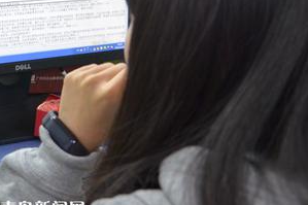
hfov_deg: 24.6
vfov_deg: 16.8
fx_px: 685
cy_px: 16
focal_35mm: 80
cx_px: 31
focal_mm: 25
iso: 1000
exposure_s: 1/40
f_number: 5.6
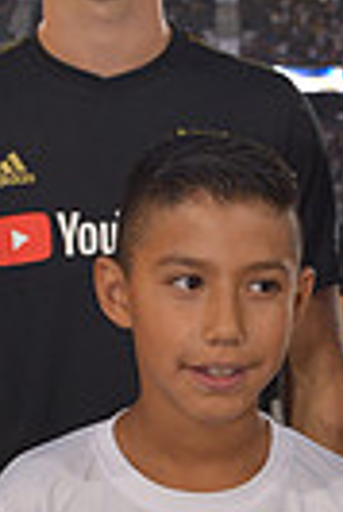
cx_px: 210
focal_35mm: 113
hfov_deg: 12.1
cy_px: 335
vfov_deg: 18.0
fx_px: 1611
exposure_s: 1/250
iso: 640
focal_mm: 26
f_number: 5
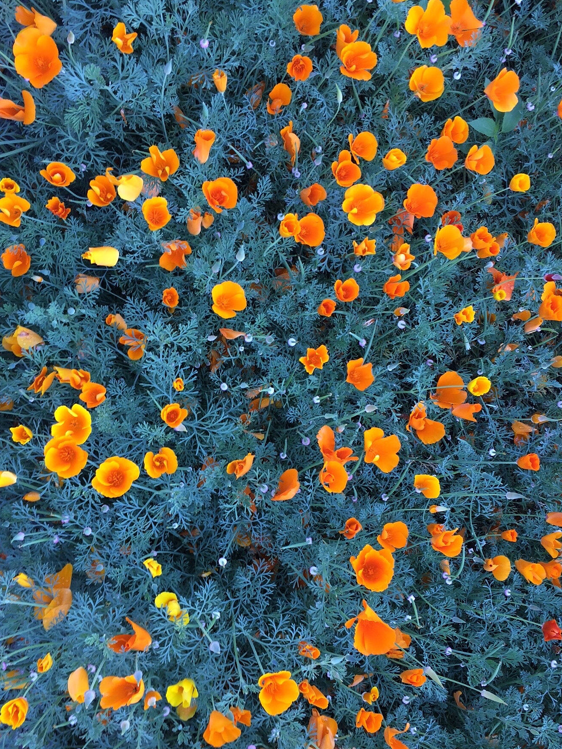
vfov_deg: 52.5
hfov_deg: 40.7
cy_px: 423
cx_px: 248
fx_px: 757
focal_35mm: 35
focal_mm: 4.12
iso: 32
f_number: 2.2
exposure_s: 1/120
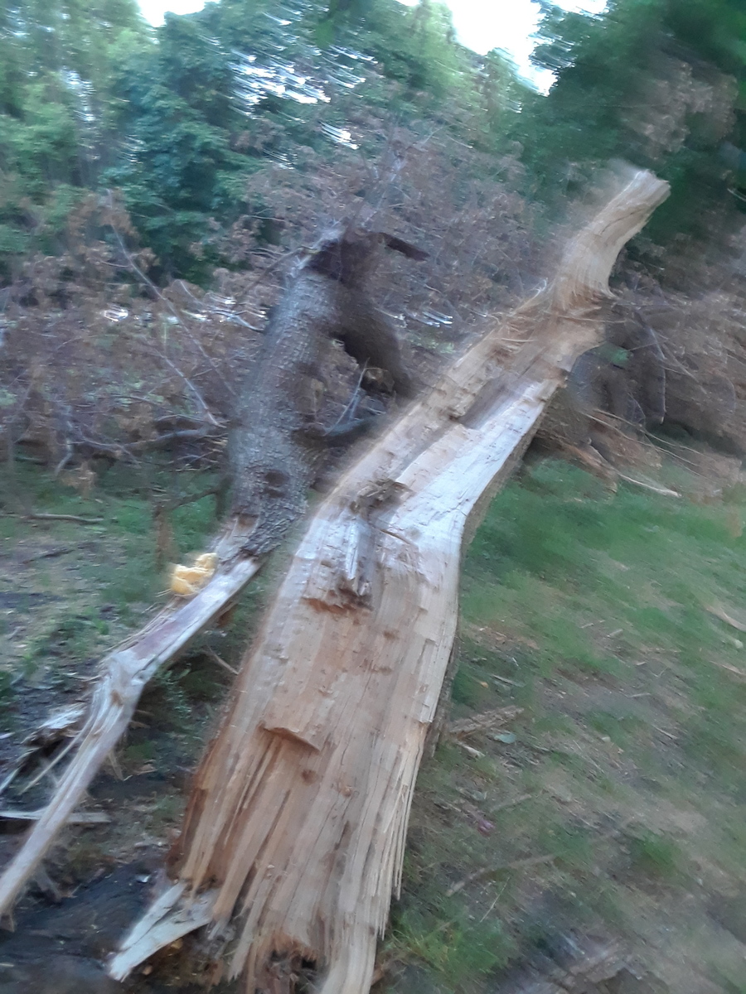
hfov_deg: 46.8
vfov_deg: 60.0
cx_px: 373
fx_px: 862
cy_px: 497
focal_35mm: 30
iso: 200
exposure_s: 1/15
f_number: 1.9
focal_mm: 2.47
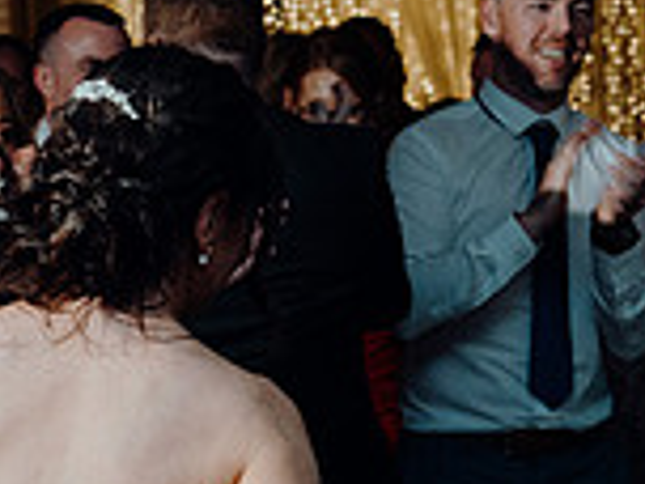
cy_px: 380
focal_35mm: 125
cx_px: -132
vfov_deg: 11.8
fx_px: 2329
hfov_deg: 15.2
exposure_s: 1/160
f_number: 3.5
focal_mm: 34
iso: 2500
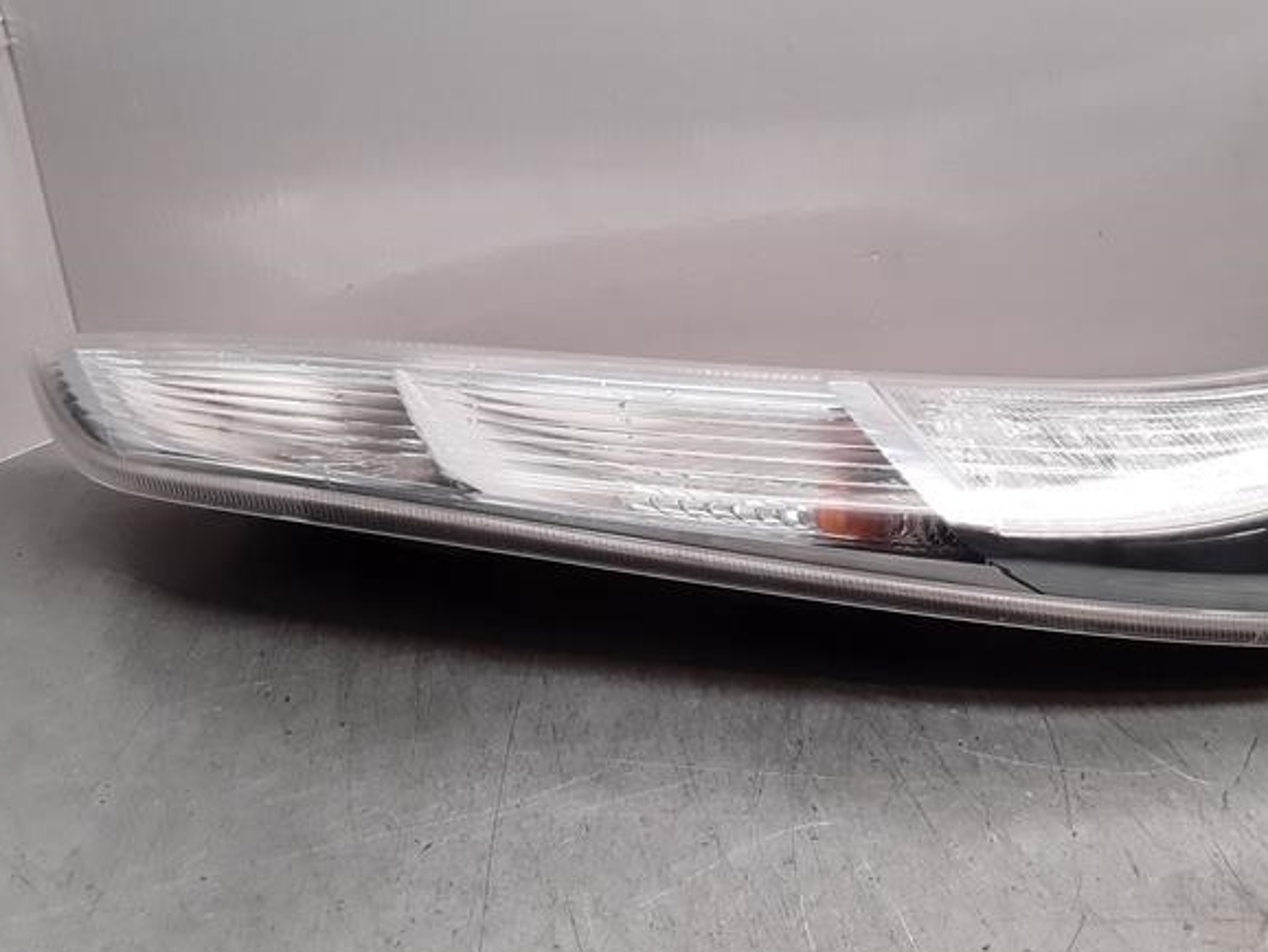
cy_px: 456
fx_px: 1136
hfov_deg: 58.3
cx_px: 678
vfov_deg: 45.5
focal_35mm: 31
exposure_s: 1/155
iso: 100
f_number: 1.9
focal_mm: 2.91
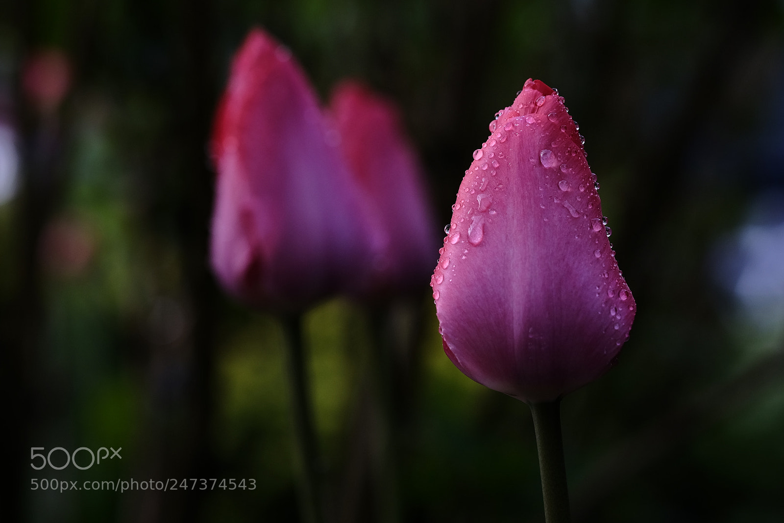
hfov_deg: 22.6
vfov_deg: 15.2
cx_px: 392
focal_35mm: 90
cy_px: 262
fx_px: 1959
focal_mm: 60
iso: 500
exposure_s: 1/300
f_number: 4
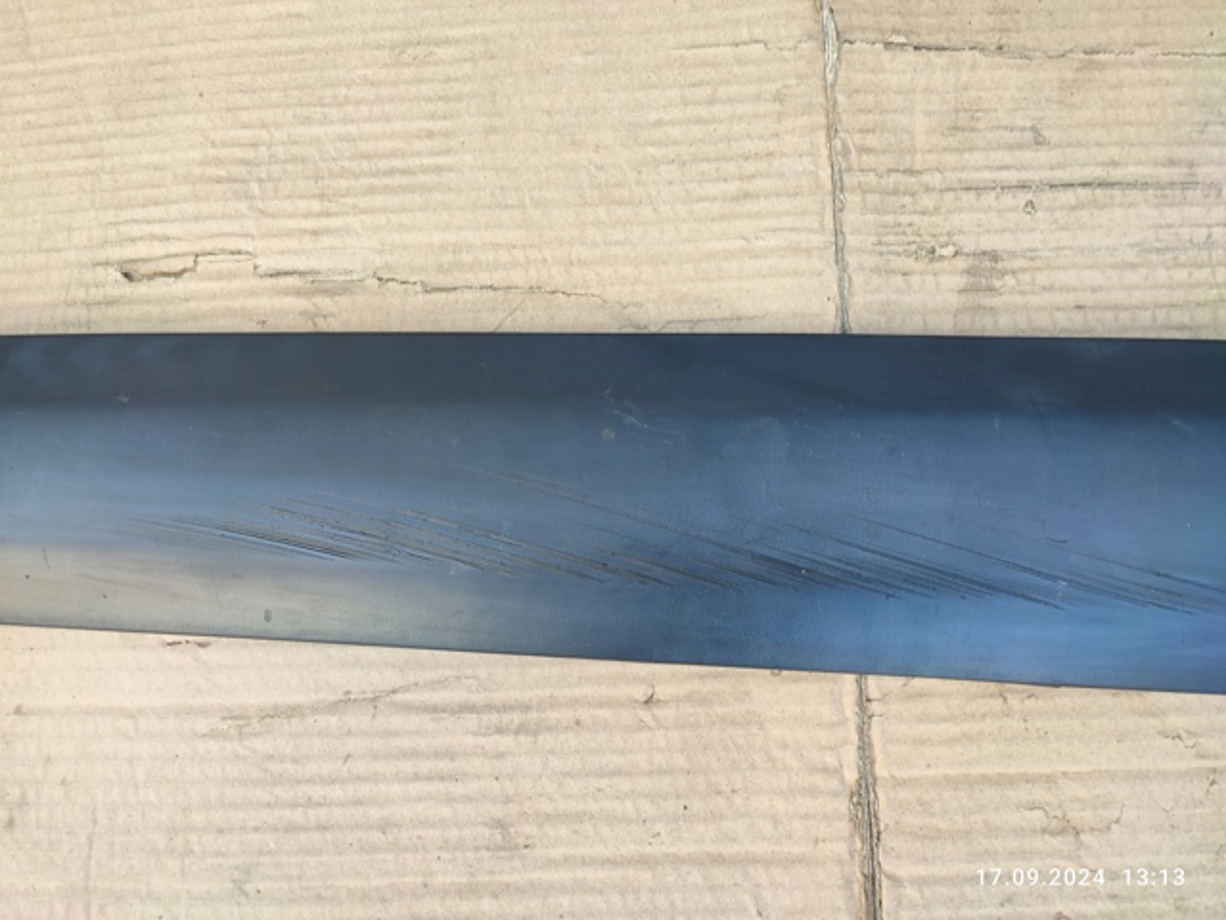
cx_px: 613
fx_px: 885
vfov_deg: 54.9
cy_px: 460
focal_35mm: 25
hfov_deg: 69.4
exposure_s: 1/50
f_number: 1.9
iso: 77
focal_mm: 6.04
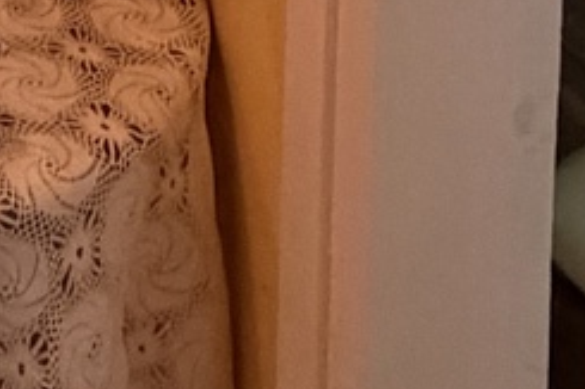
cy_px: -988
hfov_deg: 16.7
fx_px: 1851
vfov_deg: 8.6
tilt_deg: -3.7
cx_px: -215
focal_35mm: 114
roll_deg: -0.6
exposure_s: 1/50
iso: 500
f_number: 2.2
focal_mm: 2.22
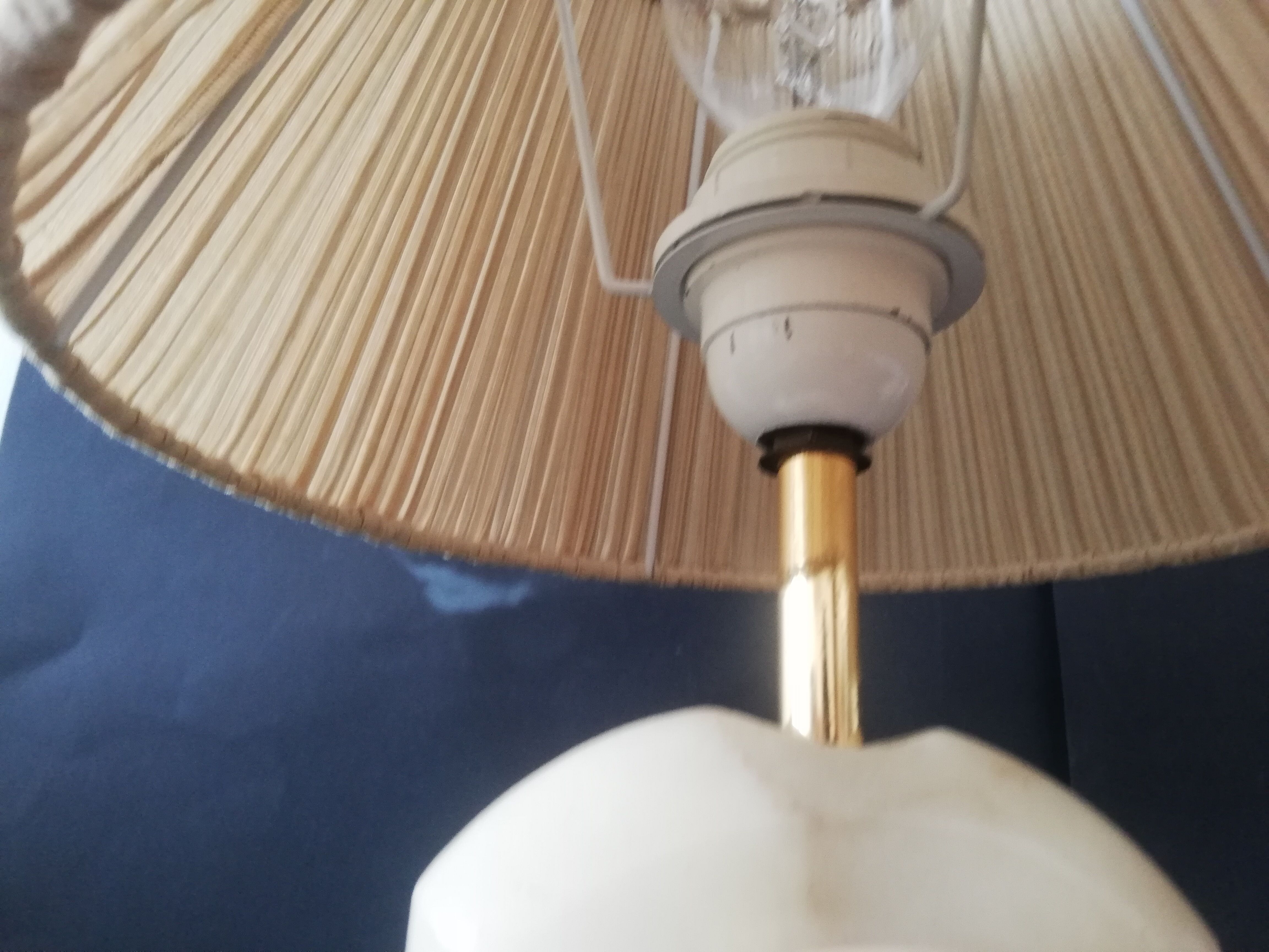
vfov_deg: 53.1
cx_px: 634
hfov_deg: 67.3
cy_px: 476
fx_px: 953
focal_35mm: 26
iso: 400
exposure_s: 1/33.3
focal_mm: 3.81
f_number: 2.2
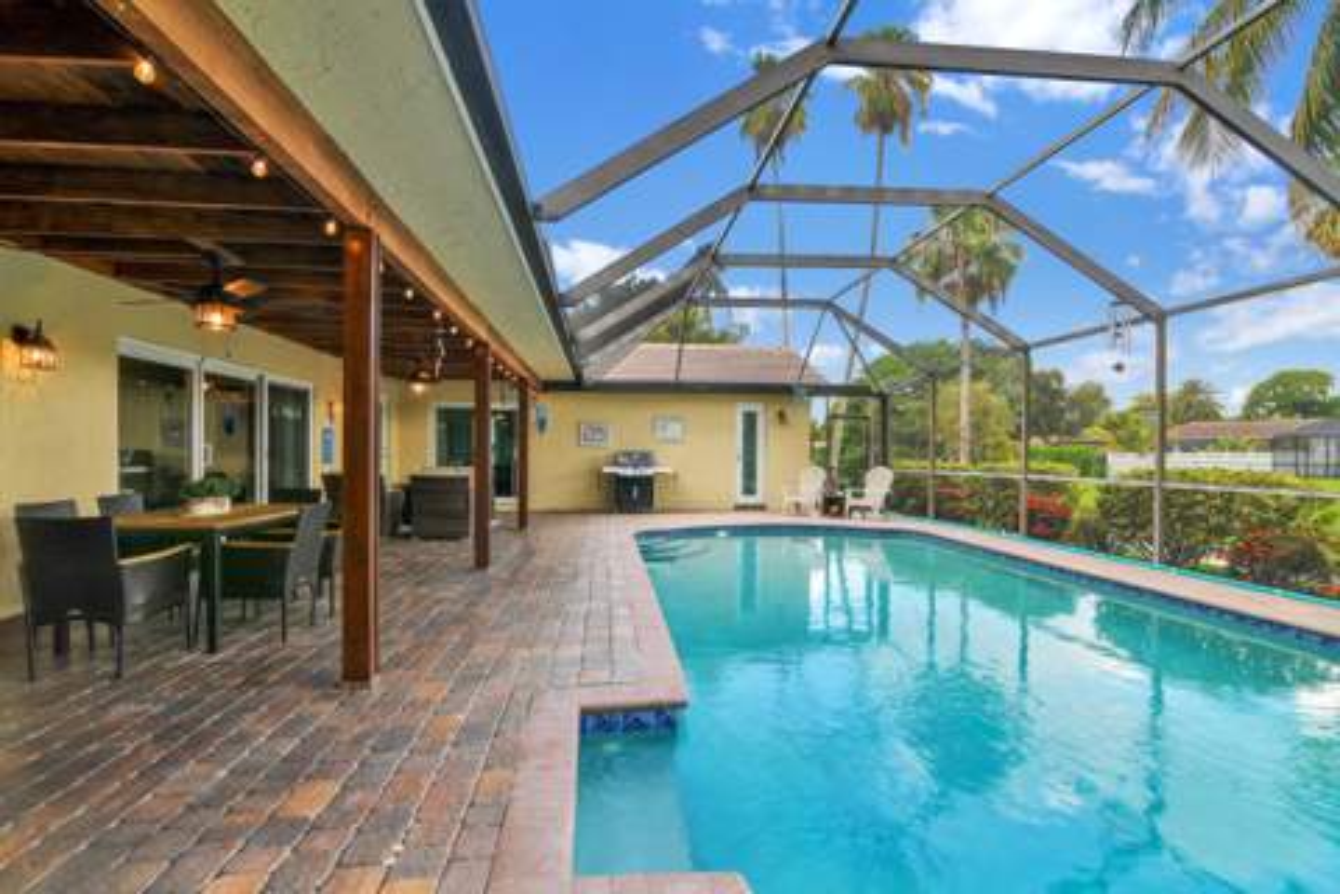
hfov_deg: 96.7
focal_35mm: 16
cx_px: 670
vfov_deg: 73.7
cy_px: 447
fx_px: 596
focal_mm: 16
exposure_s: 1/30
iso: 200
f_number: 11
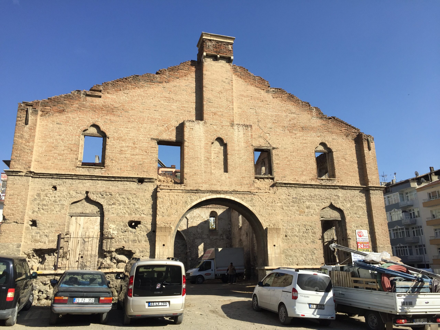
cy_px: 165
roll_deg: +0.6
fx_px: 369
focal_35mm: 29
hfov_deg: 61.7
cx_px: 220
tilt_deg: +17.0
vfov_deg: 48.2
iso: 32
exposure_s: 1/1799
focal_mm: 4.15
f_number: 2.2
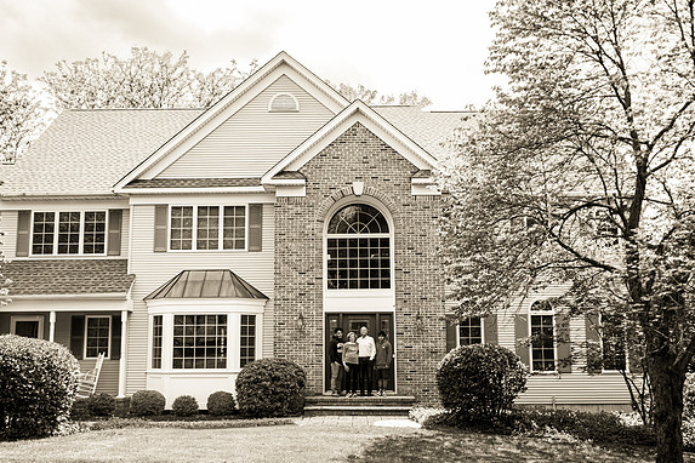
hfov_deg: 50.7
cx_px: 349
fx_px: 734
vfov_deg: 35.1
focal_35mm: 38
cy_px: 233
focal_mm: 36
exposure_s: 1/400
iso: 125
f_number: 4
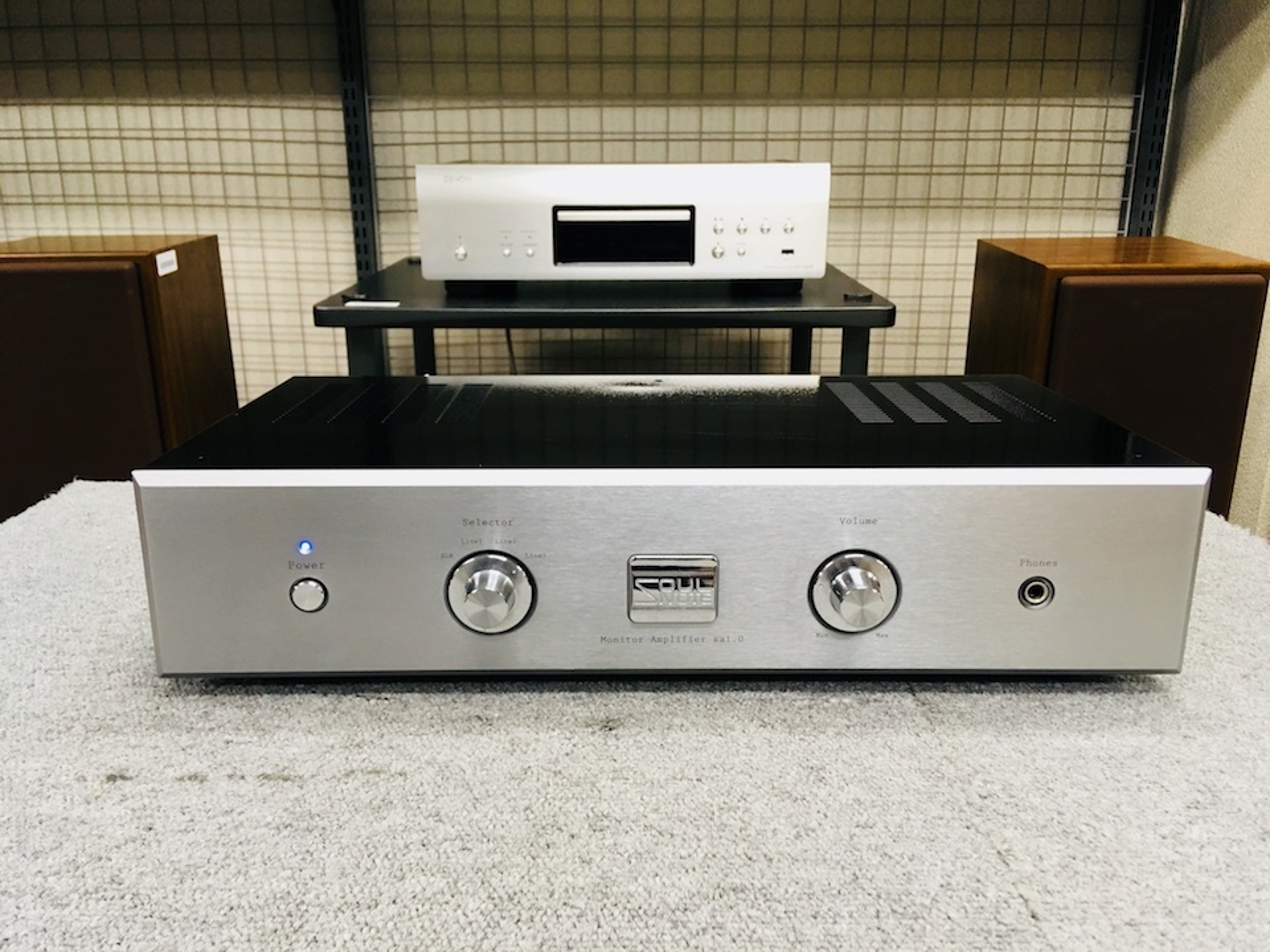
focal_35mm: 29
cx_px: 635
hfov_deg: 61.7
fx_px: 1064
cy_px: 476
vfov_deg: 48.2
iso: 100
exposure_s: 1/30
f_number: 2.2
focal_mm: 4.15
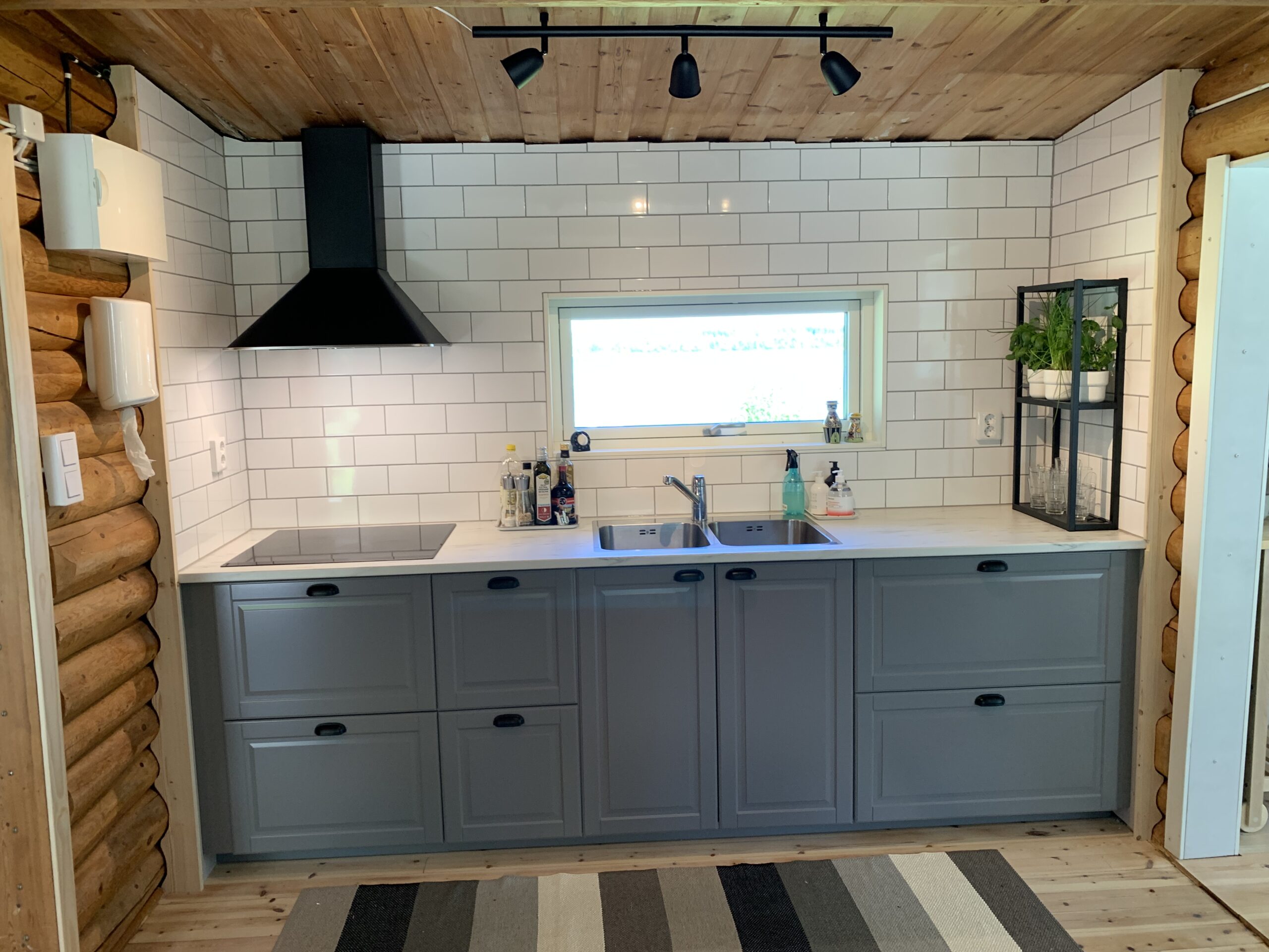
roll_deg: +0.9
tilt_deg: -8.7
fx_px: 953
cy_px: 476
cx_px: 634
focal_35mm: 26
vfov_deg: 53.1
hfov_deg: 67.3
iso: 100
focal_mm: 4.25
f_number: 1.8
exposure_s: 1/74
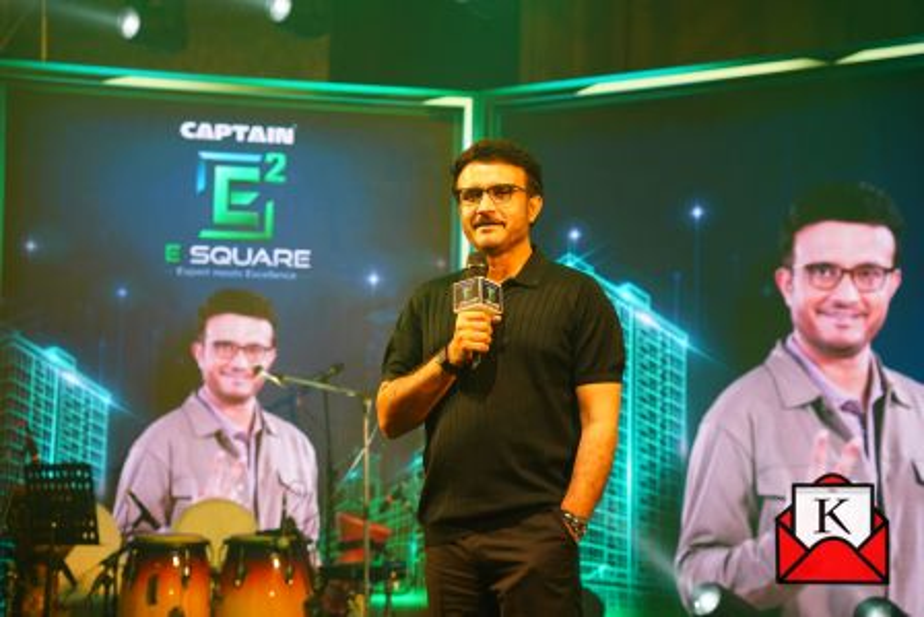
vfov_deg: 19.5
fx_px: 1797
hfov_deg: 28.8
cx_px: 462
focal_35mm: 70
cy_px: 308
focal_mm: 70
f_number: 4
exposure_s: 1/200
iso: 1000
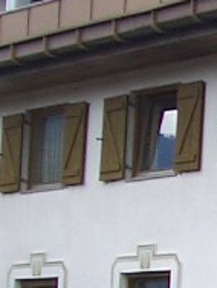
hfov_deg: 5.6
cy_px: 398
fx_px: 1979
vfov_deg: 8.2
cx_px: 787
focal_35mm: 237
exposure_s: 1/500
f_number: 2.6
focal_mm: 5.8
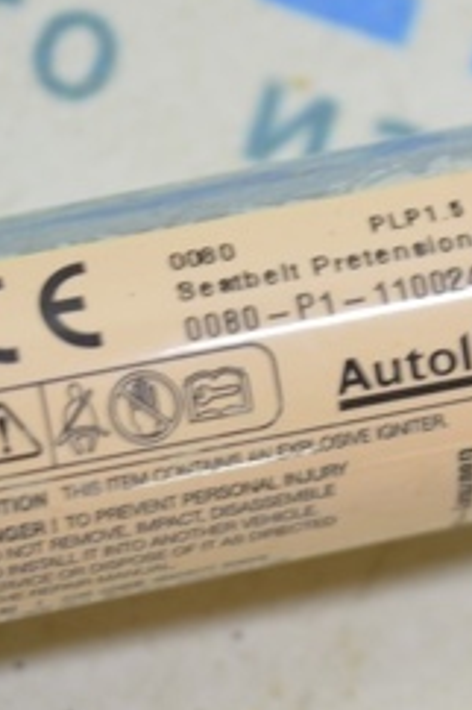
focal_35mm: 218
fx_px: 4300
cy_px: 380
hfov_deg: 6.3
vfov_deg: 9.4
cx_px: 322
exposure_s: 1/20
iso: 400
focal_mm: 55
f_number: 5.6
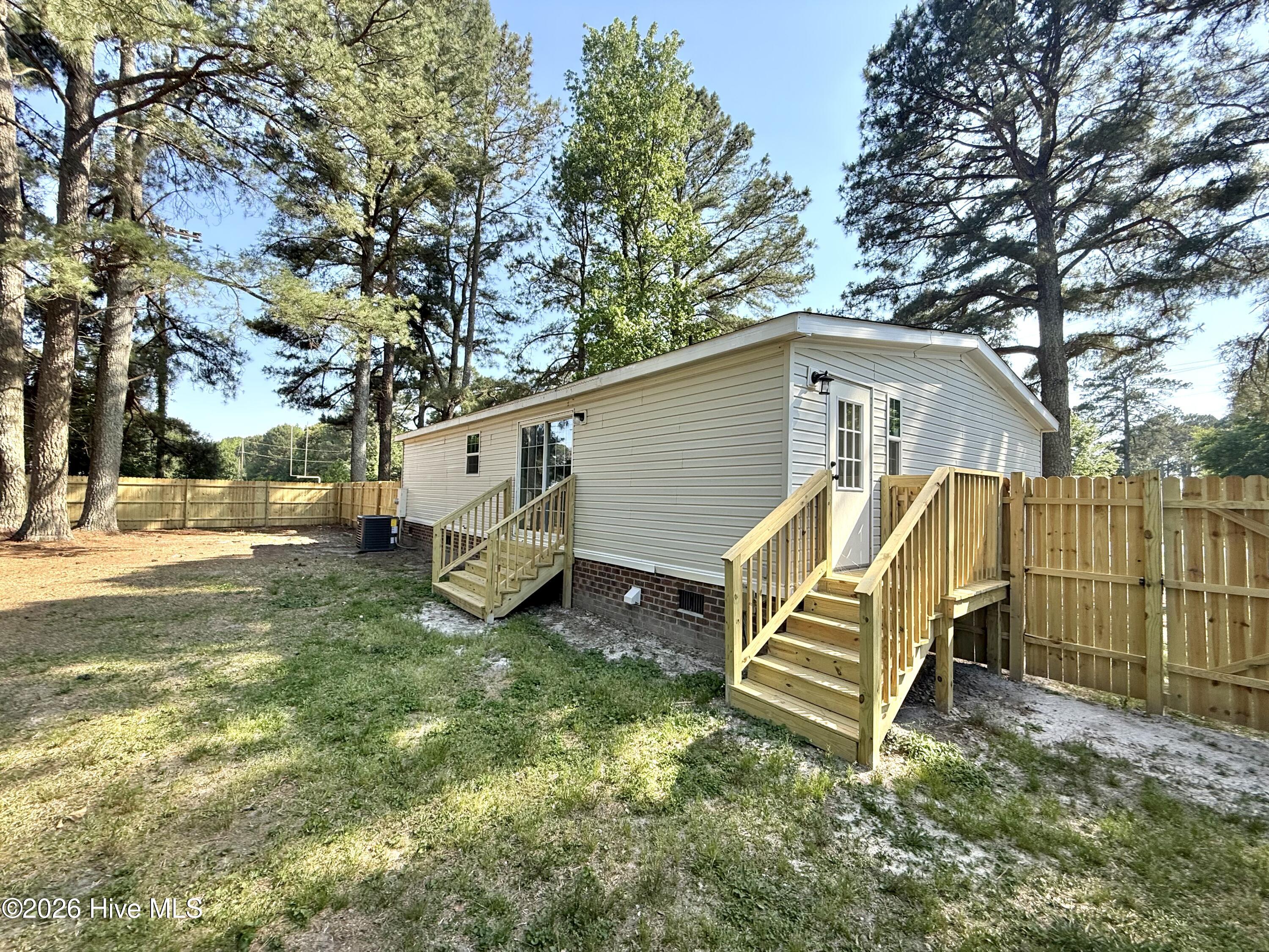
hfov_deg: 102.1
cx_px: 634
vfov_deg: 85.7
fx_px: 513
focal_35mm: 14
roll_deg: -2.6
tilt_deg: +3.2
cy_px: 476
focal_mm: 2.22
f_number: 2.2
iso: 64
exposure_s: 1/569
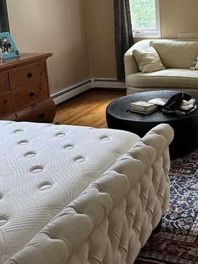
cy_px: 50
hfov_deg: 28.5
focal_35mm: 49
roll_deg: +2.7
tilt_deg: -9.3
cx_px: 179
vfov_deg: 37.4
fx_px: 374
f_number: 1.78
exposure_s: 1/60
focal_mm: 6.86
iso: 250
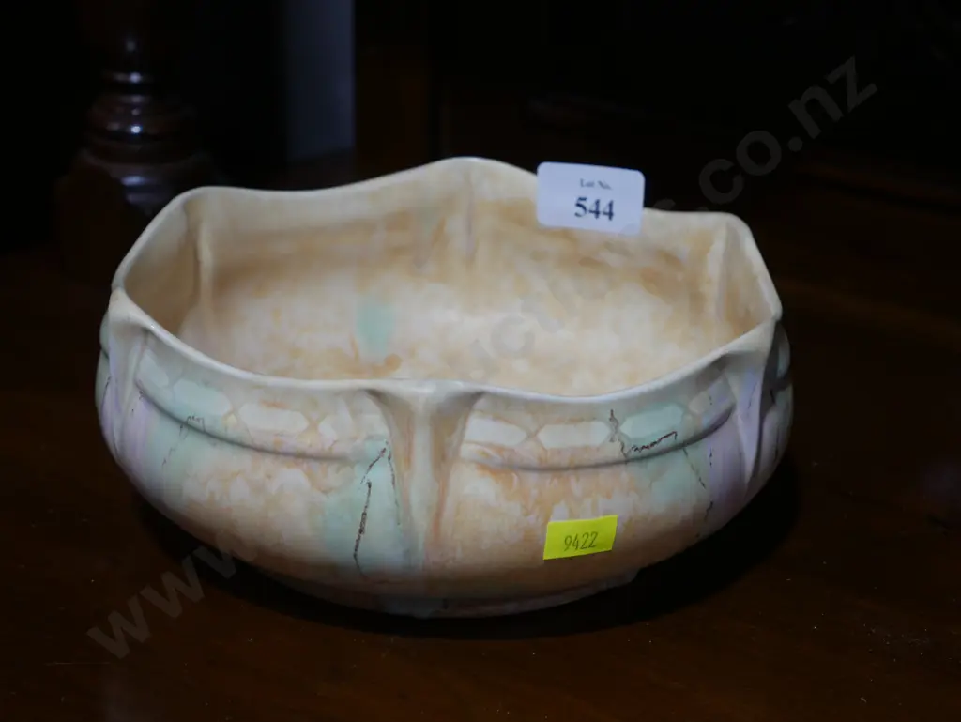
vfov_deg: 17.6
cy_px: 361
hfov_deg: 23.3
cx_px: 480
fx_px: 2333
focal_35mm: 84
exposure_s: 1/100
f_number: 5.6
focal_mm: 42
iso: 800
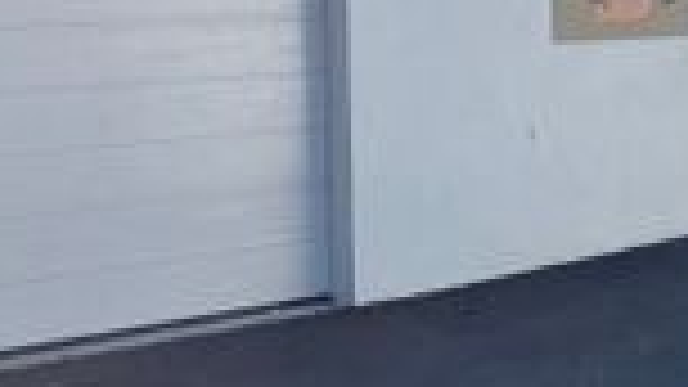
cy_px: 22
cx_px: 854
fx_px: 1350
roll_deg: +1.4
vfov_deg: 16.1
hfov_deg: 25.3
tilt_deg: -1.4
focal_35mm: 74
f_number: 1.6
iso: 32
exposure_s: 1/1182
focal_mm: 4.2
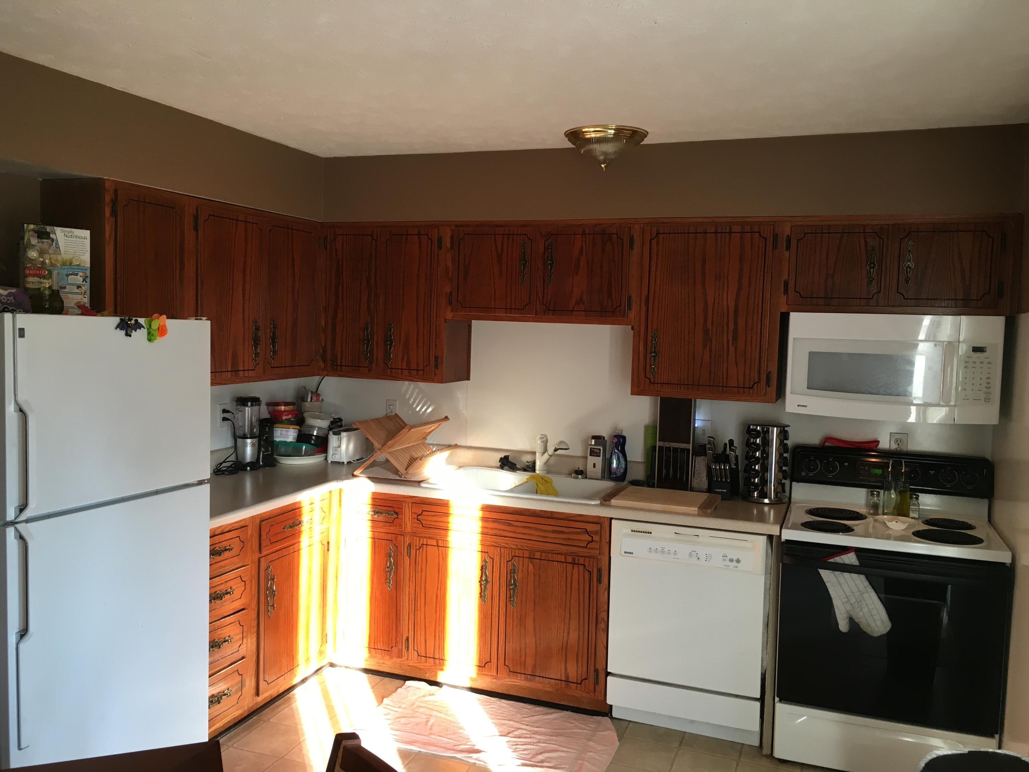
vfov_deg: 48.2
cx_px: 514
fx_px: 862
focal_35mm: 29
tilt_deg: -4.1
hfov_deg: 61.7
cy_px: 386
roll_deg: -1.4
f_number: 2.2
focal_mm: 4.15
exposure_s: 1/30
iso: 50
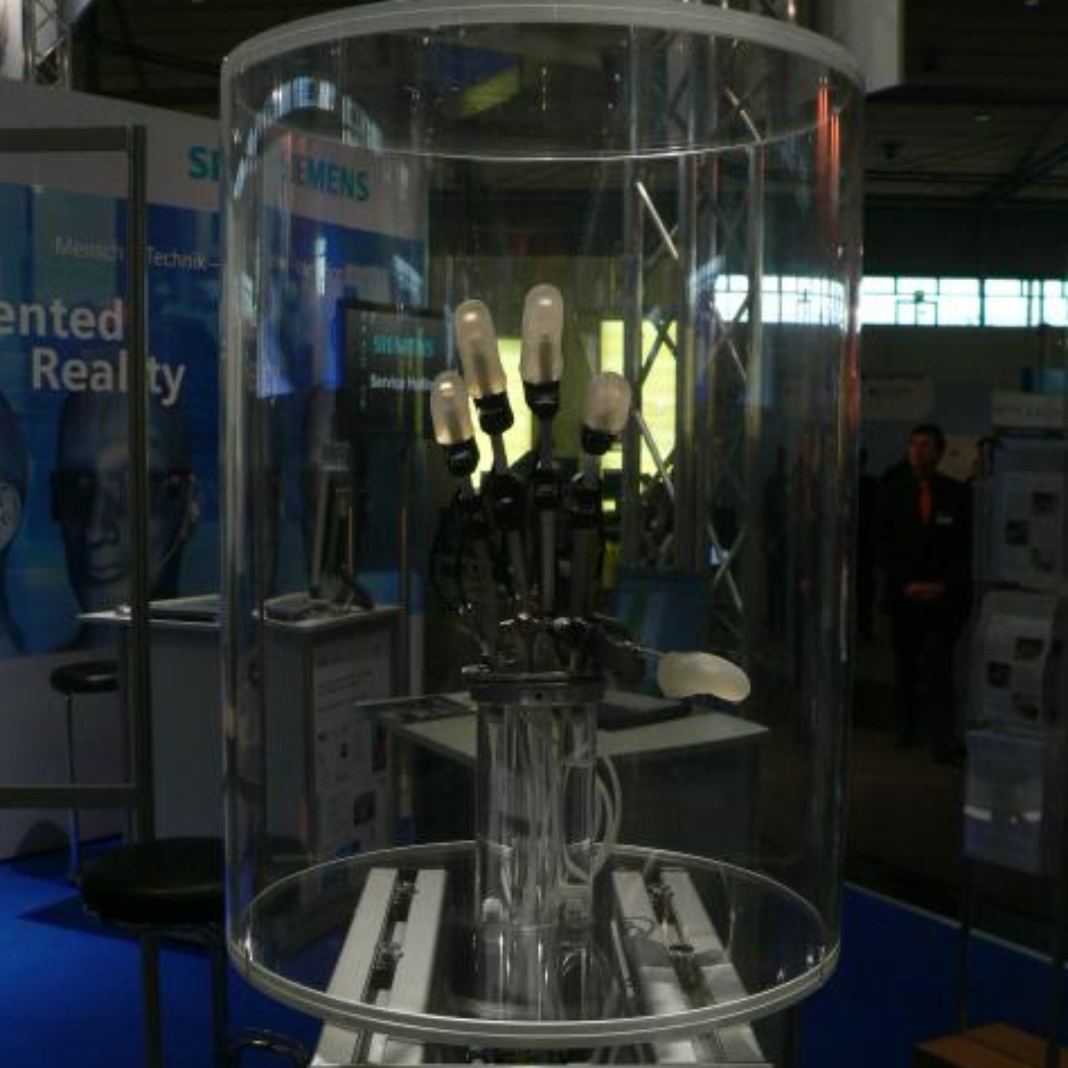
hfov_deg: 39.2
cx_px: 534
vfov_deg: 39.1
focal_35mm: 43
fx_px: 1501
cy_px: 615
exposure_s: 1/200
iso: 200
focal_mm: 6
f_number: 2.8
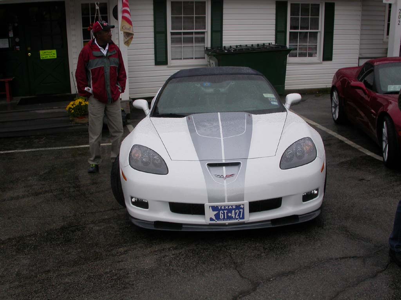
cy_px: 150
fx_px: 440
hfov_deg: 49.0
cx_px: 200
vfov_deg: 37.7
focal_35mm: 38
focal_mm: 7.85
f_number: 6.7
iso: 100
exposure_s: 1/284
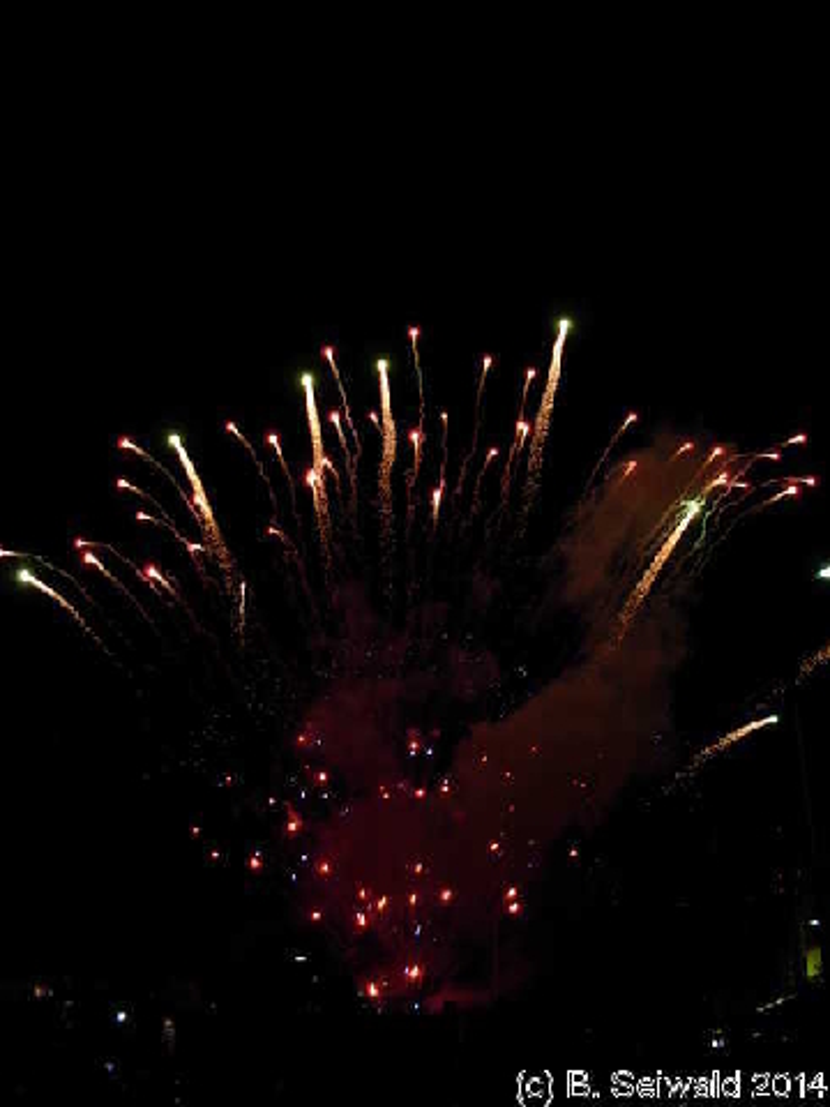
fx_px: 1215
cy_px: 554
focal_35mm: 38
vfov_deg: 49.0
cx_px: 415
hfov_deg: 37.7
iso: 79
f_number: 2.9
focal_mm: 6.3
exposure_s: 1/38
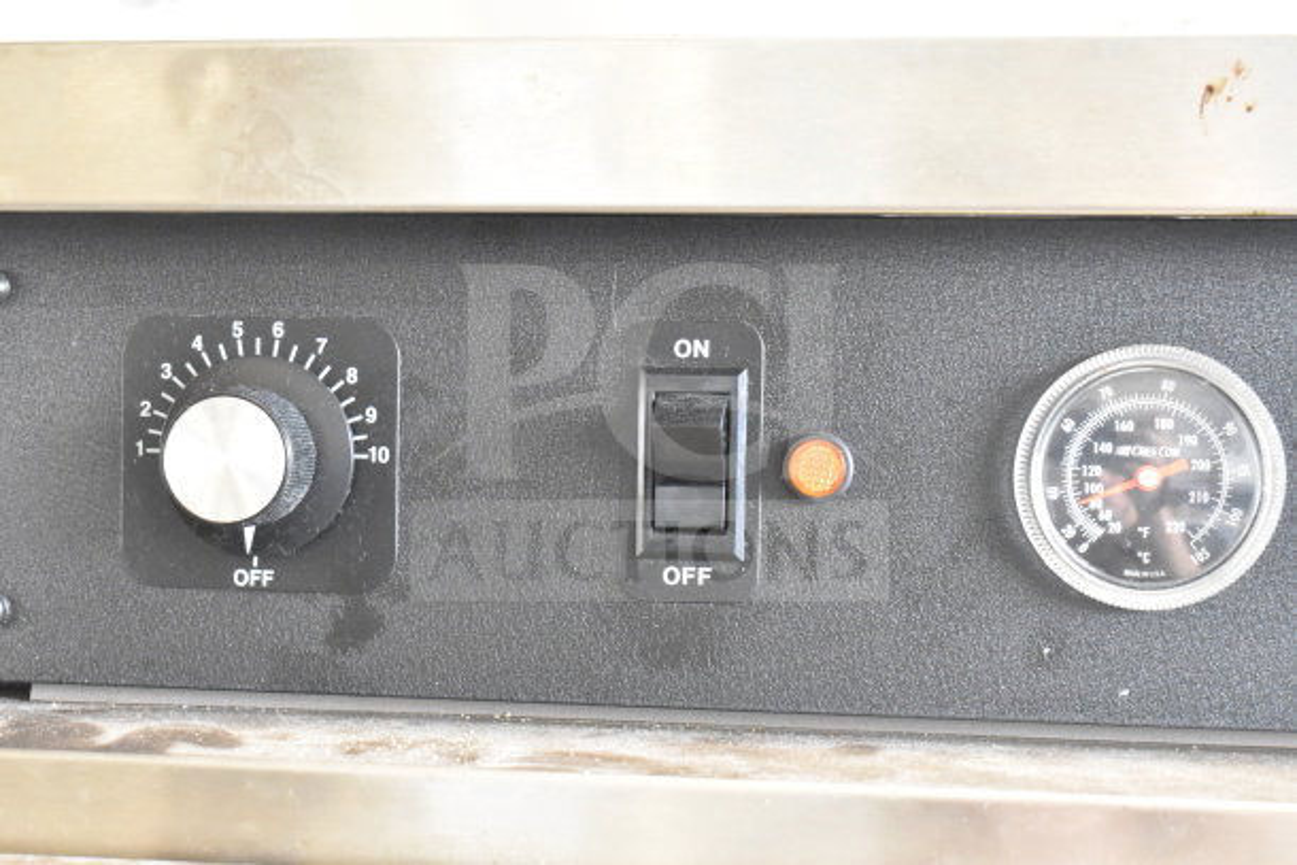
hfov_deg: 33.4
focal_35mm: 60
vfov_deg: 22.6
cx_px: 648
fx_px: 2162
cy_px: 432
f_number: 4.8
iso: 6400
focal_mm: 40
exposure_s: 1/100
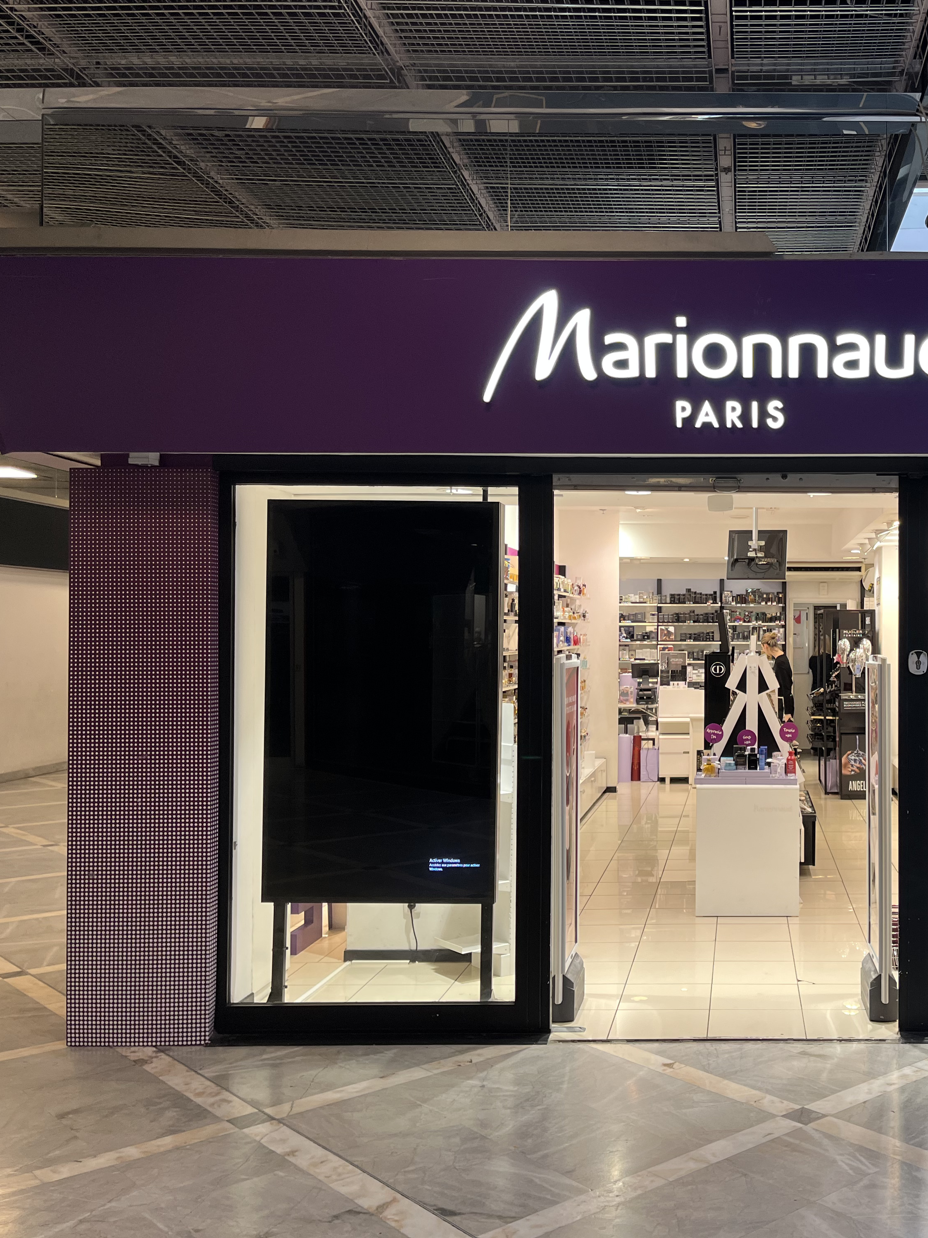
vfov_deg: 52.6
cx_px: 759
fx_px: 1251
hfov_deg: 38.9
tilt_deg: -0.1
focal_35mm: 35
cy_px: 614
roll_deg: -0.5
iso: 64
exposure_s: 1/100
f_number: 1.6
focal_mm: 5.1
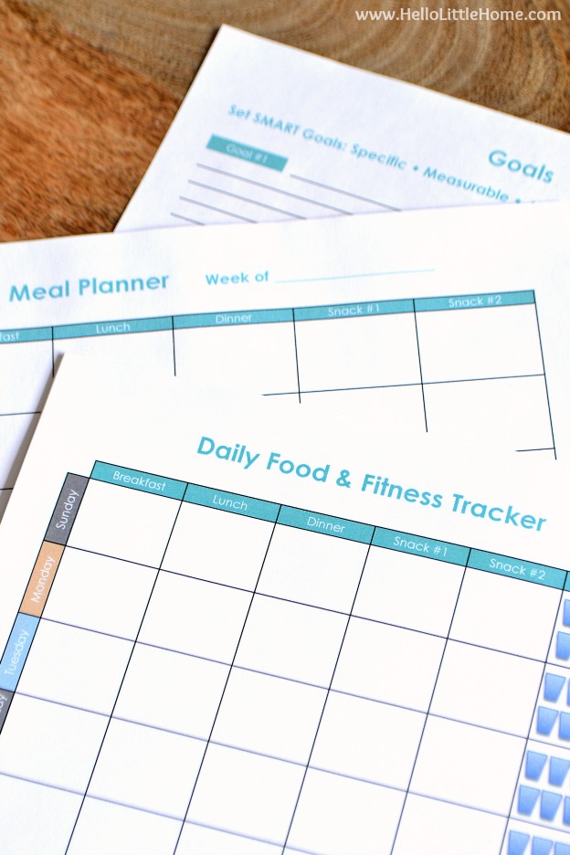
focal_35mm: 78
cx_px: 285
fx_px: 1852
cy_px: 428
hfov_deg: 17.5
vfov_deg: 26.0
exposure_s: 1/1.6
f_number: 8
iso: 200
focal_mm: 52
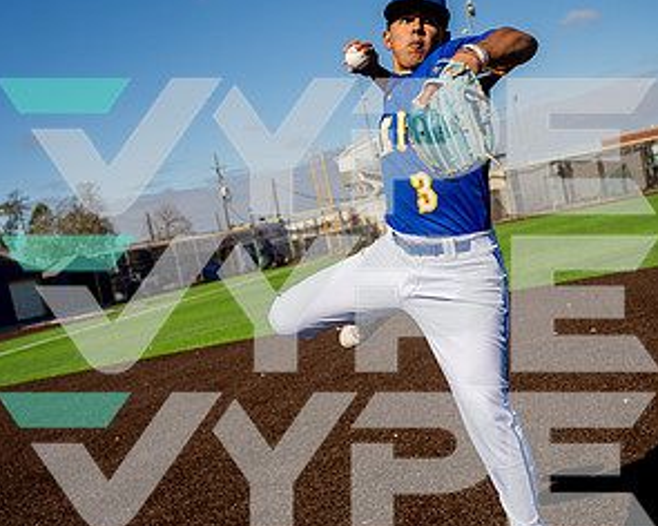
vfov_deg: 34.8
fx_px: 837
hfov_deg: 42.9
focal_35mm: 43
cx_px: 330
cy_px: 305
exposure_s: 1/2500
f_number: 4
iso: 100
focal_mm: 30
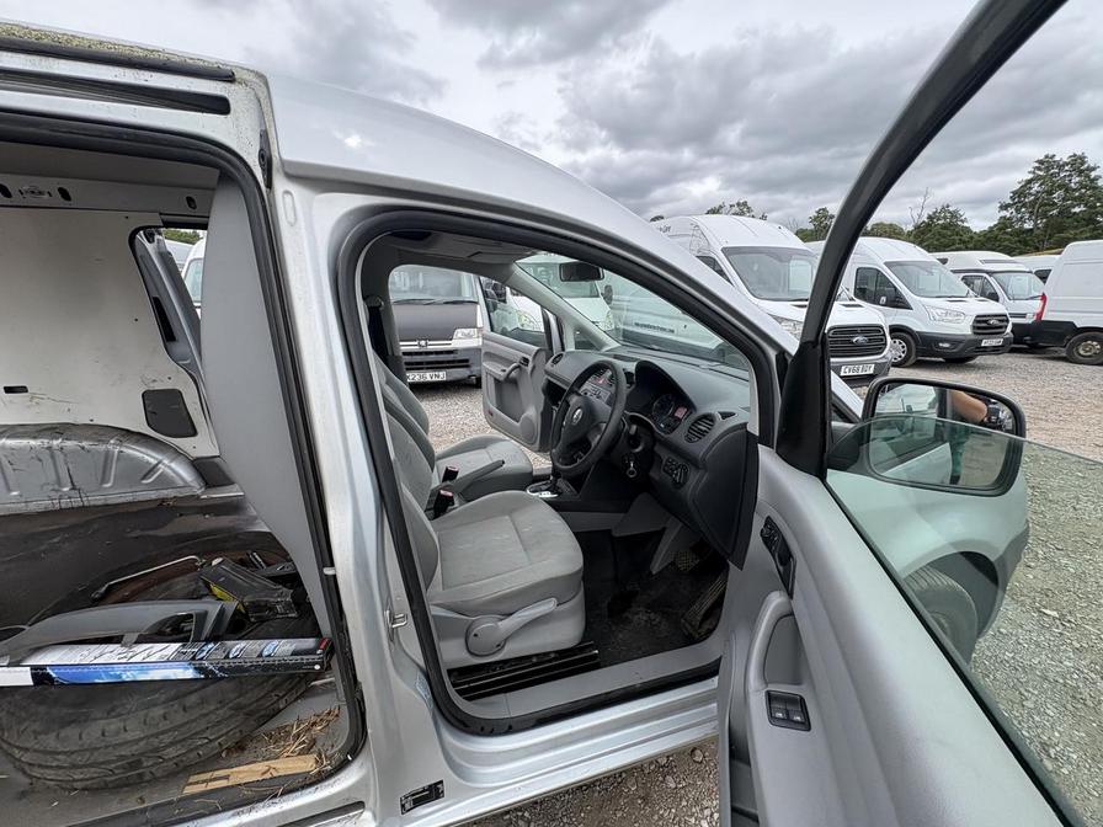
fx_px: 446
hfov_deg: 102.1
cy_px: 414
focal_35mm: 14
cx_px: 552
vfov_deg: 85.7
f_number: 2.2
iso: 50
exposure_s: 1/636
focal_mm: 2.22
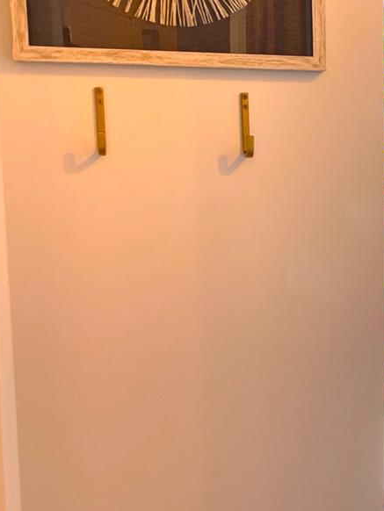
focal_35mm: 67
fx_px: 990
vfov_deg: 28.9
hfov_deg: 20.3
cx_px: 483
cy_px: 279
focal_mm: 4.2
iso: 50
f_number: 1.6
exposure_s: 1/120
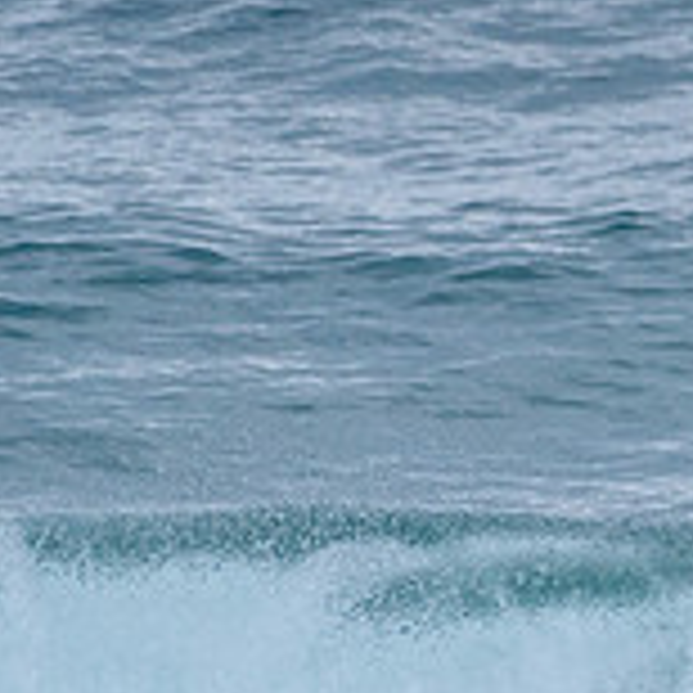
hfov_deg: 0.9
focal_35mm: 1959
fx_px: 44371
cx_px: 1304
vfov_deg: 0.9
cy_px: 663
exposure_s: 1/2000
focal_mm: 500
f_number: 5.6
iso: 1800
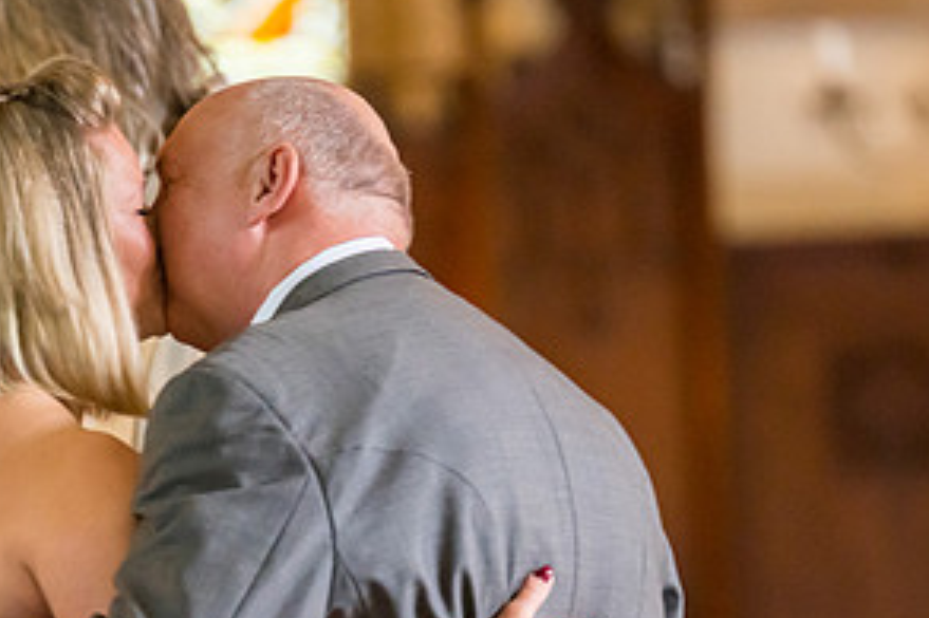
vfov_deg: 2.3
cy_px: 513
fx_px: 15319
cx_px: 263
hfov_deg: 3.5
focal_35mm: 594
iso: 5000
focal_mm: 300
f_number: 2.8
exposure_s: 1/400
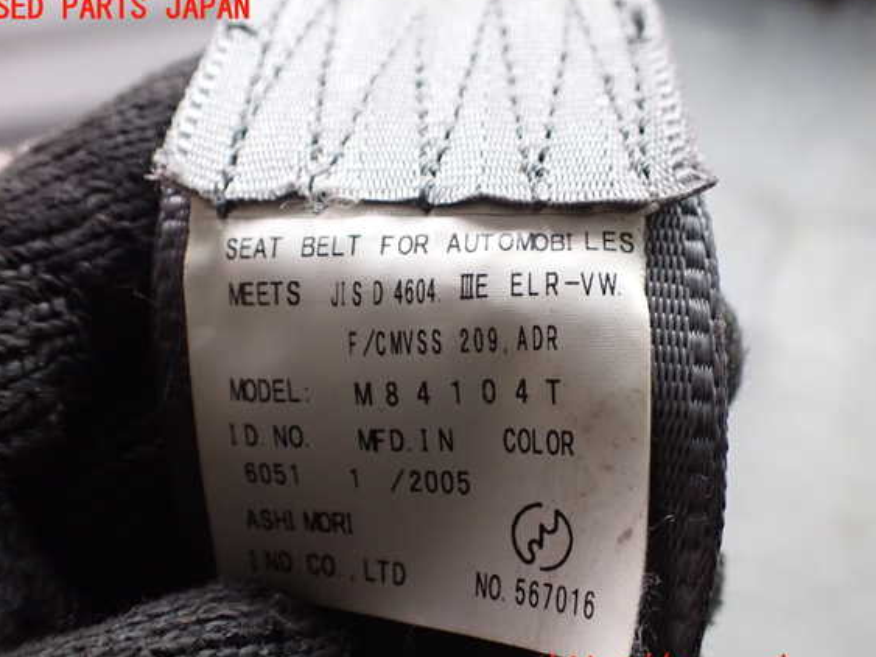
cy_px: 339
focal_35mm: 32
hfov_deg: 56.8
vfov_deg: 44.1
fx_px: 810
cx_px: 434
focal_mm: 5.4
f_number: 2.3
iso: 800
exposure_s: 1/60
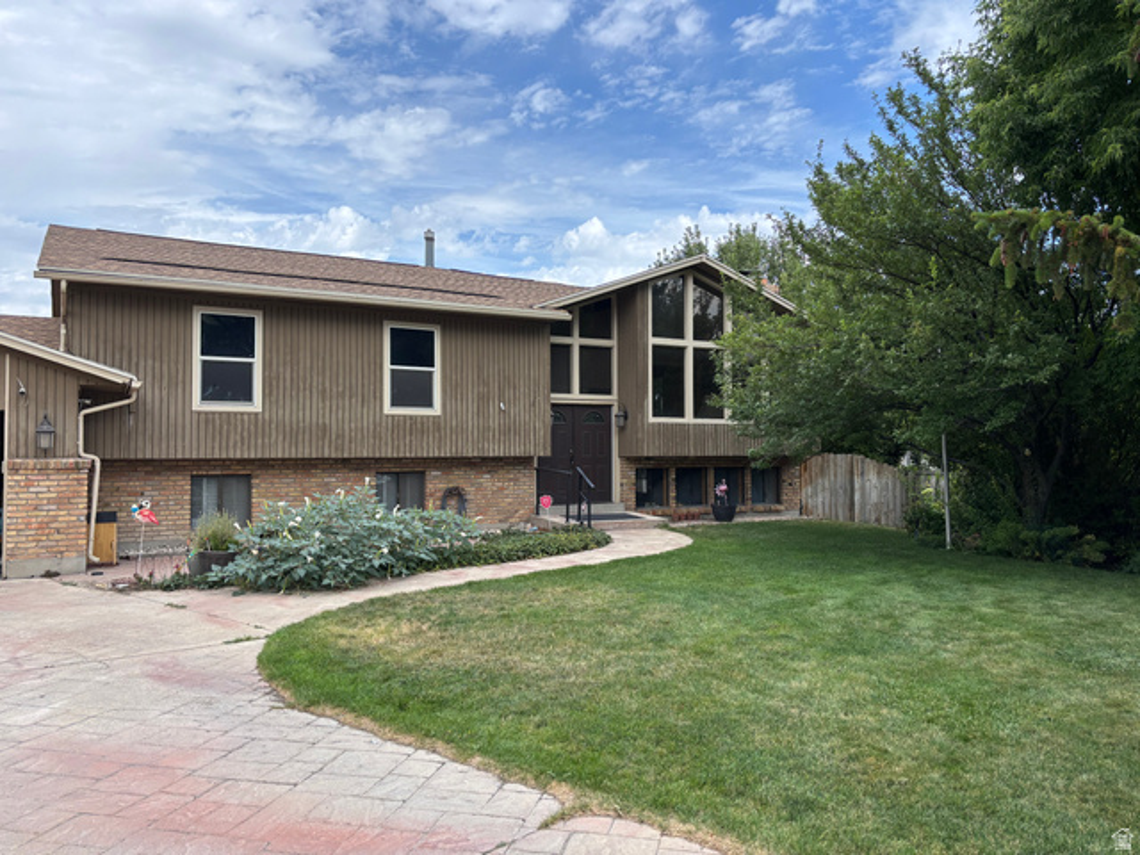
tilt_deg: +1.6
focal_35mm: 26
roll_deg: +0.0
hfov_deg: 67.3
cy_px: 428
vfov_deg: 53.1
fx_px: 856
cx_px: 570
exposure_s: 1/1721
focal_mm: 5.96
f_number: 1.6
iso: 50
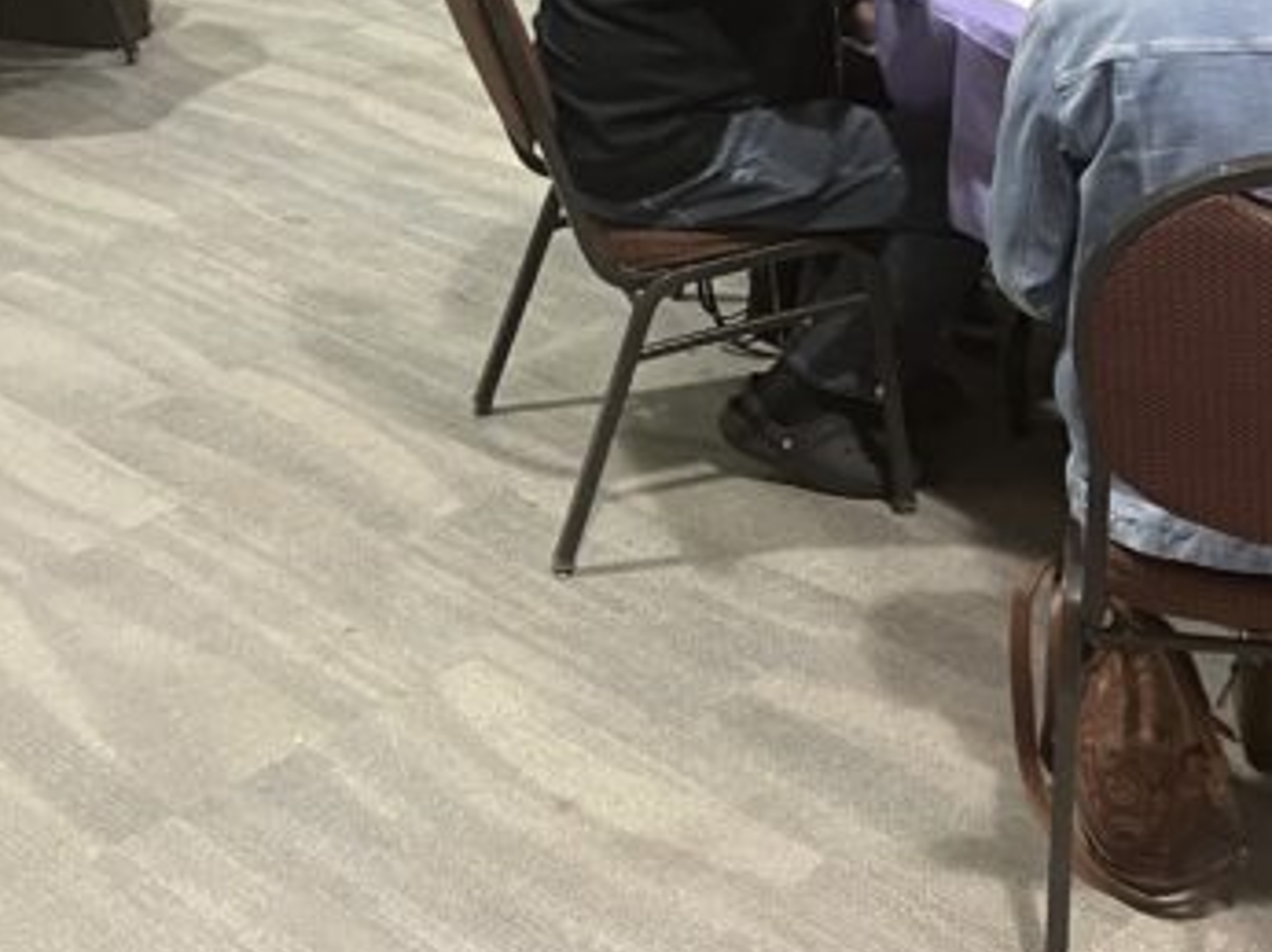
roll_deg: +2.4
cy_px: -257
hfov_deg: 25.3
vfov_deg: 18.0
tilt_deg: -11.7
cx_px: 698
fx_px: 2827
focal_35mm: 77
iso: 200
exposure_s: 1/60
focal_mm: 5.7
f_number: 1.5
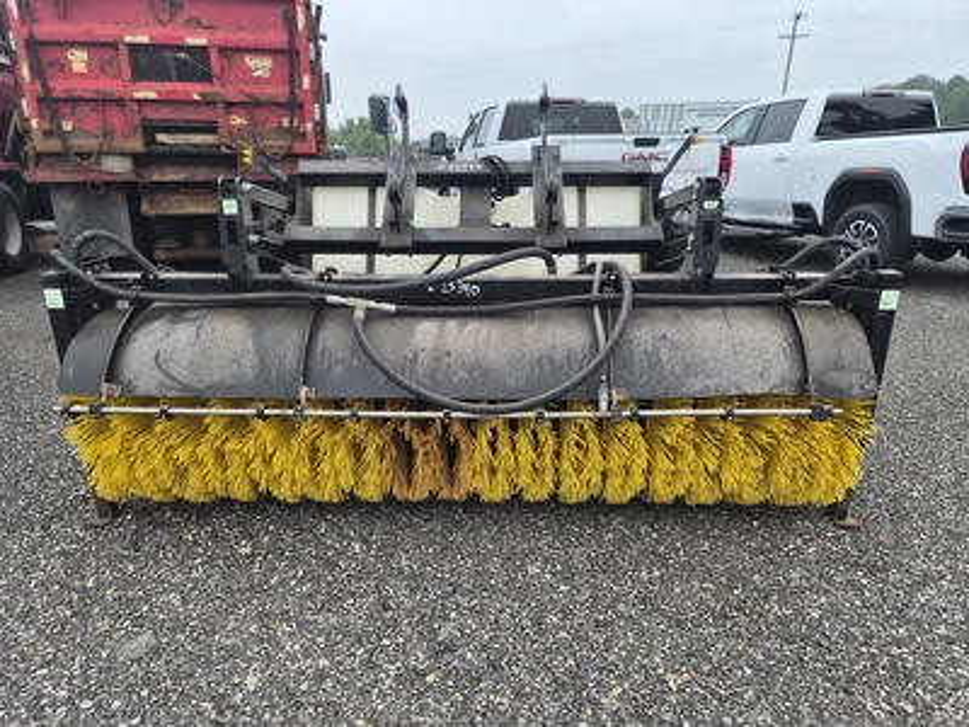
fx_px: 644
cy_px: 364
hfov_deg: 73.9
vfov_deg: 58.9
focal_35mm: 23
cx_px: 484
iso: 32
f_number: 1.8
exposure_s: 1/180
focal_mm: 5.4
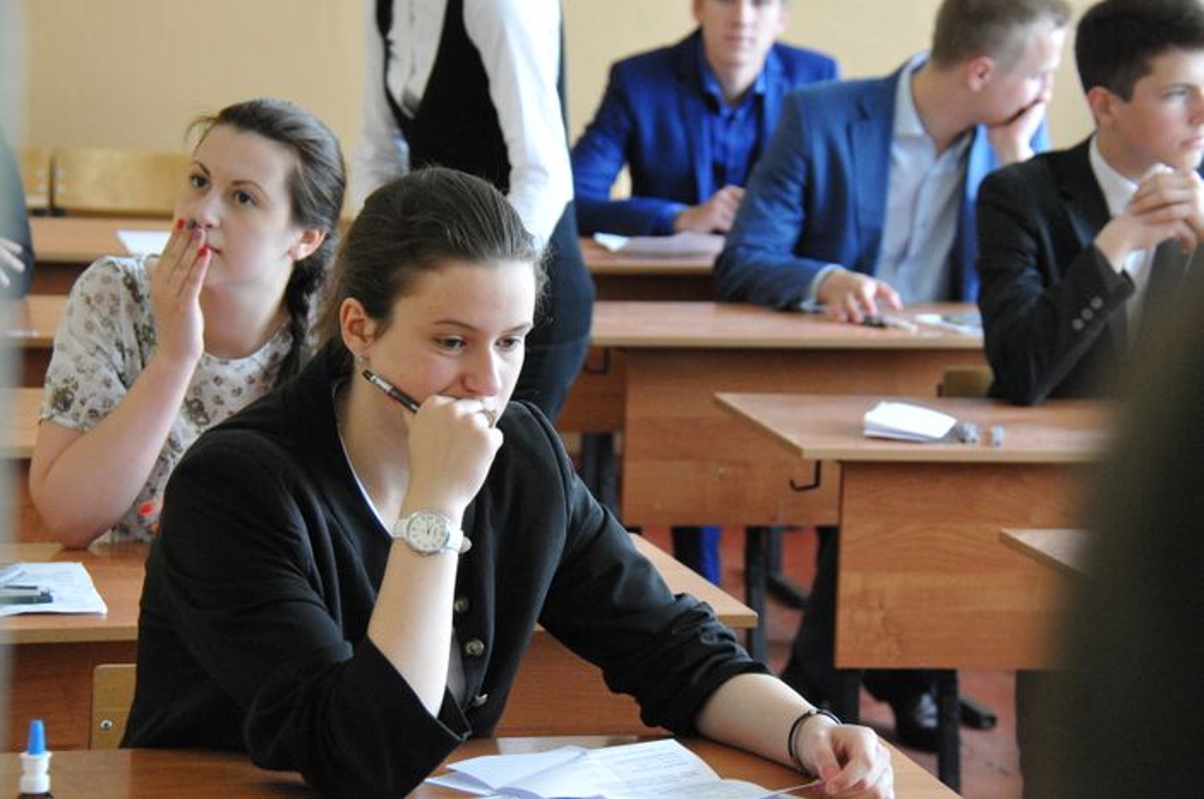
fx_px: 4308
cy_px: 400
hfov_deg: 15.9
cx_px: 602
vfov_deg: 10.6
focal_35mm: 129
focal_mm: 86
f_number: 5.6
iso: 3200
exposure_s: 1/50
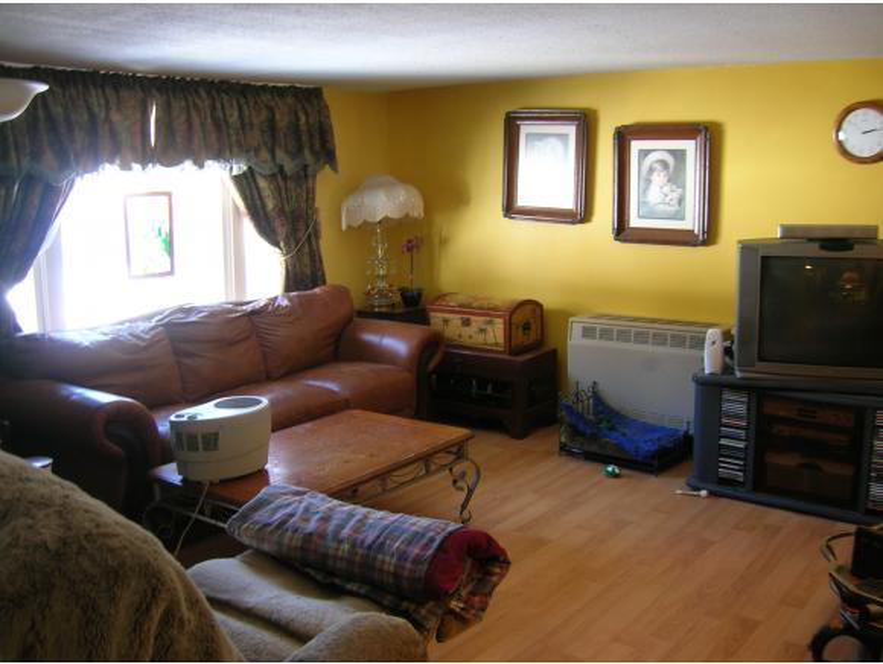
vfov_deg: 41.8
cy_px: 332
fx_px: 868
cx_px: 442
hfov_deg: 53.9
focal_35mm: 34
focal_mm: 5.7
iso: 50
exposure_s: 1/7.9
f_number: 2.9
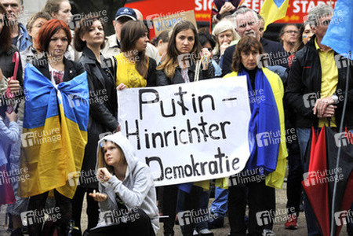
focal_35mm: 120
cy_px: 118
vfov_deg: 11.4
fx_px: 1177
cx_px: 176
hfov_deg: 17.1
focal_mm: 120
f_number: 5
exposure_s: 1/1250
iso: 640
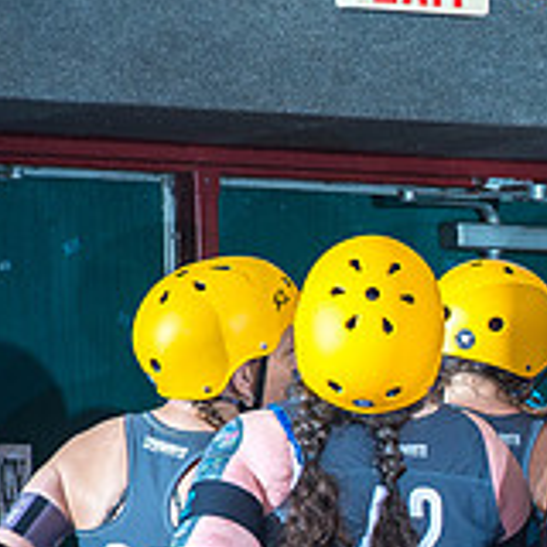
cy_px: 648
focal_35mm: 616
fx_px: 11013
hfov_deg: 2.8
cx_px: 916
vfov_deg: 2.8
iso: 800
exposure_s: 1/160
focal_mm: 200
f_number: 6.3
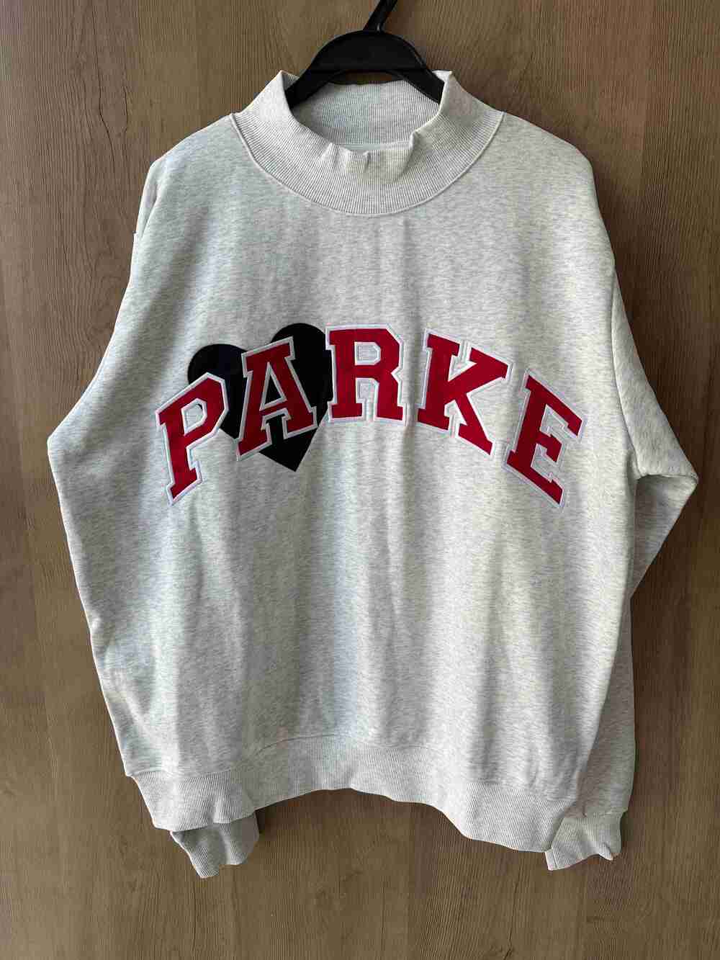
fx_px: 665
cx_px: 360
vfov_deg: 71.6
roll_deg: -1.1
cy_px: 480
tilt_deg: -9.6
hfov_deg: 56.8
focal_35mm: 24
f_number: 1.78
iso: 80
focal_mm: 6.86
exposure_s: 1/473
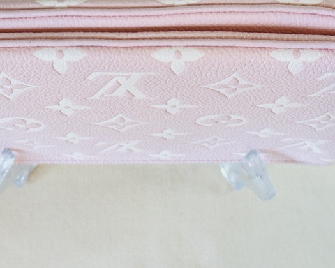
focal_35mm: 90
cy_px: 51
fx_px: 892
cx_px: 115
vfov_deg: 16.9
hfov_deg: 21.2
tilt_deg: -70.7
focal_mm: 6.76
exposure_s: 1/100
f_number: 1.78
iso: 80
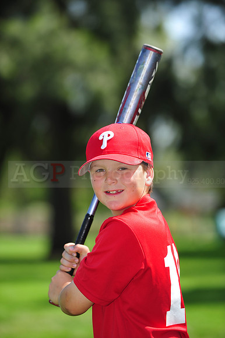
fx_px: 1877
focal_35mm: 200
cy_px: 169
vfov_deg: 10.3
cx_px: 112
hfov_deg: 6.9
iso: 200
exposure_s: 1/800
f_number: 4.5
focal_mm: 200
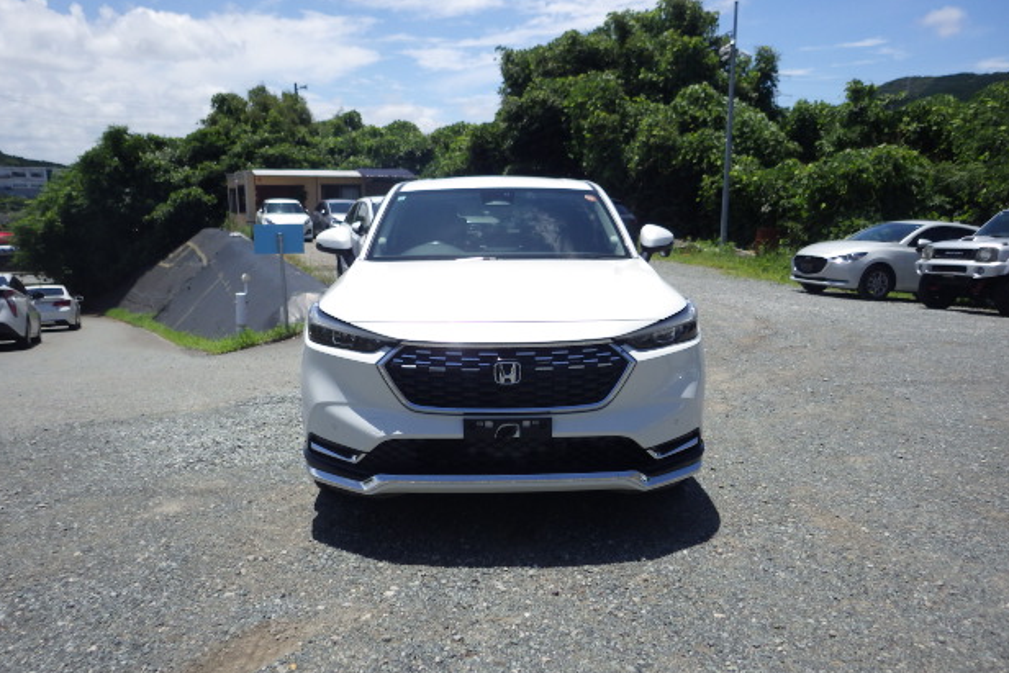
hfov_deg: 67.4
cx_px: 506
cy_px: 355
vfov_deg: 47.9
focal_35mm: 27
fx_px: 757
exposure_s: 1/320
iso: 125
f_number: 7.9
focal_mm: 4.5
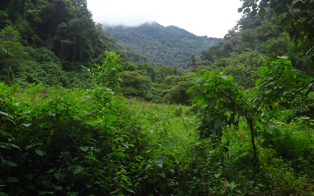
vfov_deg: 30.3
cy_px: 64
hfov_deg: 47.2
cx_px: 153
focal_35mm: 42
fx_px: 359
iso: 80
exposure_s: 1/250
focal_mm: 5.79
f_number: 4
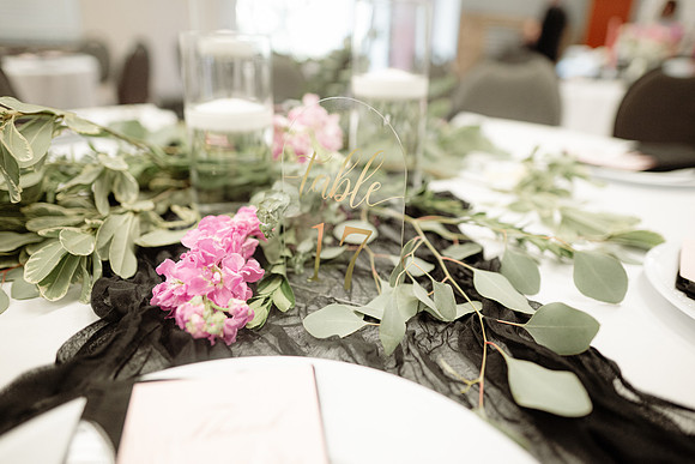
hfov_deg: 73.7
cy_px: 232
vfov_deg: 53.2
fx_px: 463
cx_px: 348
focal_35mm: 24
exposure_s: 1/400
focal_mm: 24
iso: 2000
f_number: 2.2
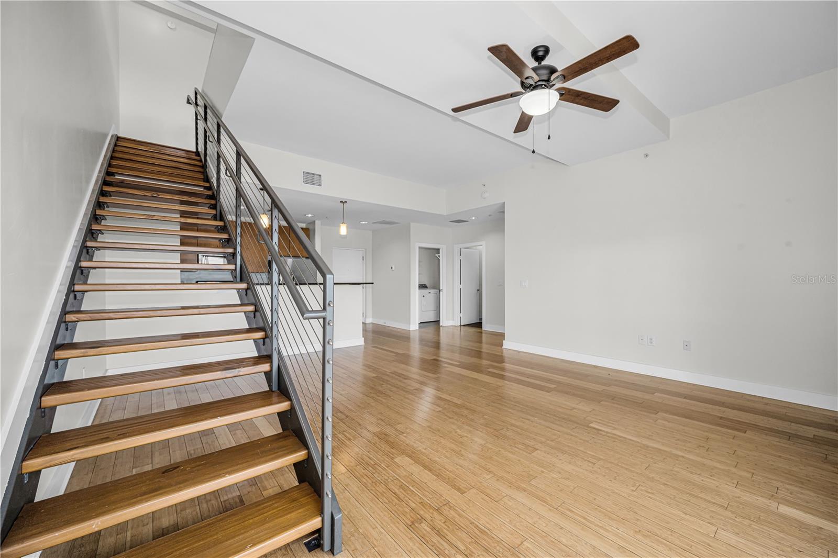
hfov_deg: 104.3
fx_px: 326
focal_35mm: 14
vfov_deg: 81.2
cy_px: 279
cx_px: 419
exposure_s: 1/60
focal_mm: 14
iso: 160
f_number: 8
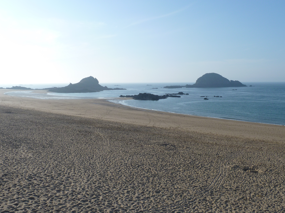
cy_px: 106
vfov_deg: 40.7
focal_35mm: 35
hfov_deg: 52.6
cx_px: 142
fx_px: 288
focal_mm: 5.7
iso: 80
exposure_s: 1/500
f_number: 5.6
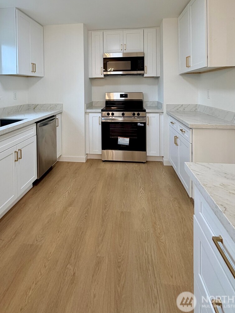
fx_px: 181
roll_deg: +0.2
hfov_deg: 65.8
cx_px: 104
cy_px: 93
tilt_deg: -0.8
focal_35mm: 20
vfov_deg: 77.7
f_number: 2.2
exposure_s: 1/120
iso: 125
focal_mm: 2.22
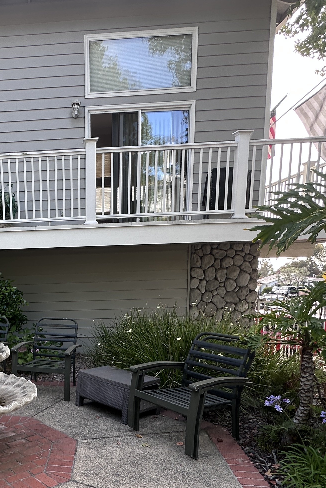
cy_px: 338
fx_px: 407
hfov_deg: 39.9
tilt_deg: -9.9
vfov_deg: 60.0
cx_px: 23
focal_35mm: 30
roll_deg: +1.4
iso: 40
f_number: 2.2
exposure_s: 1/129
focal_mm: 2.22
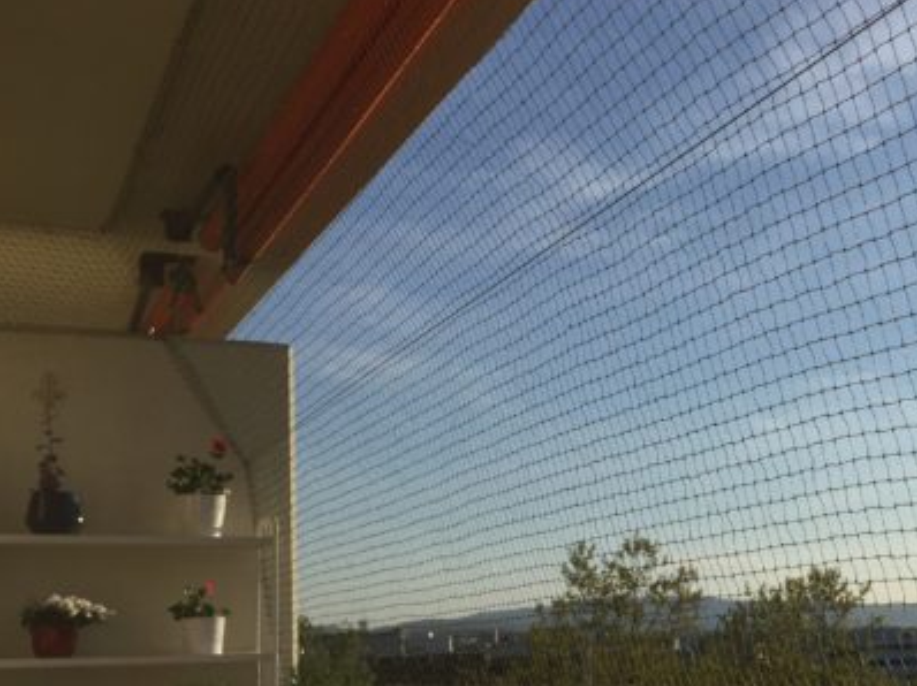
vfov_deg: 25.6
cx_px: 827
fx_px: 1483
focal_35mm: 56
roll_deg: +2.0
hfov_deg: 32.6
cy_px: 543
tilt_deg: +3.2
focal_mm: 4.15
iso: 32
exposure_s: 1/3300
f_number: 2.2
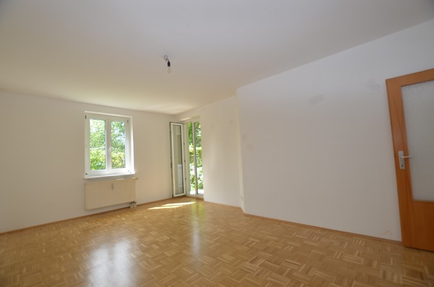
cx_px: 217
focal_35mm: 15
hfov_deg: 100.5
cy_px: 144
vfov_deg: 77.1
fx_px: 180
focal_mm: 10
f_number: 4.5
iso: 200
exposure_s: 1/80
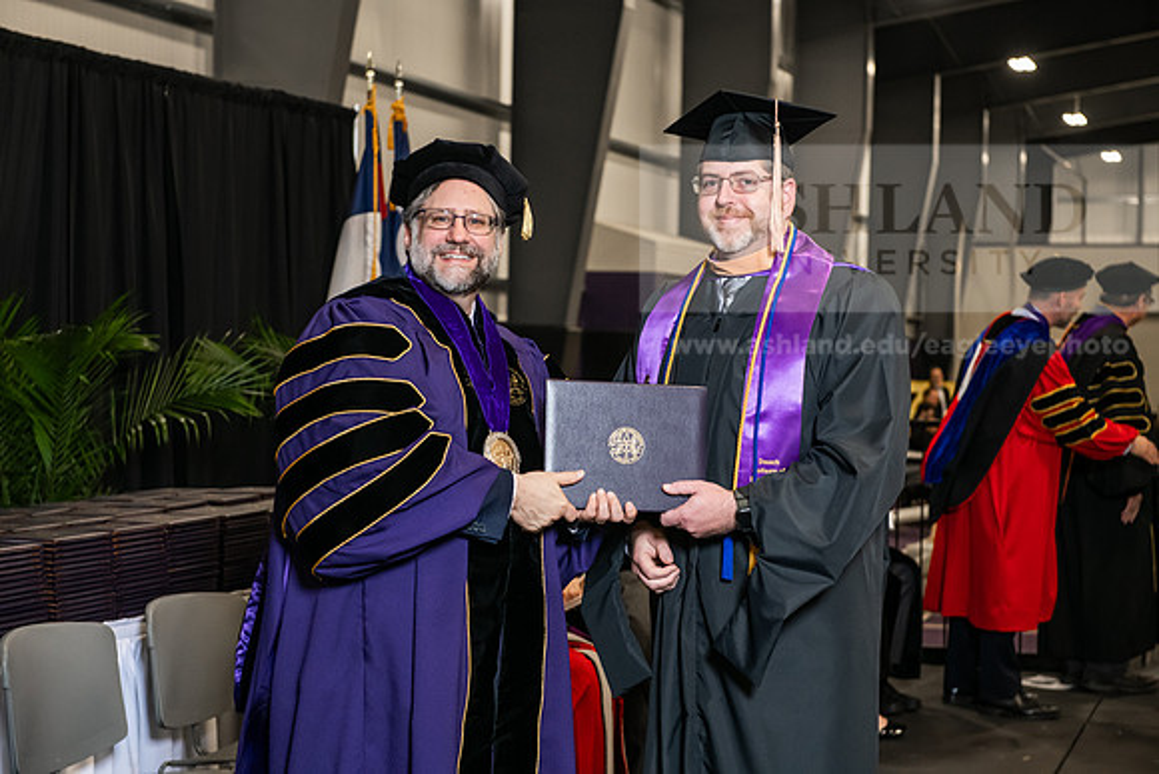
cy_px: 387
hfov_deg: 28.8
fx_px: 2254
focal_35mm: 70
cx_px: 580
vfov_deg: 19.5
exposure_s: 1/200
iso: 2000
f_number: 5
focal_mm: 70
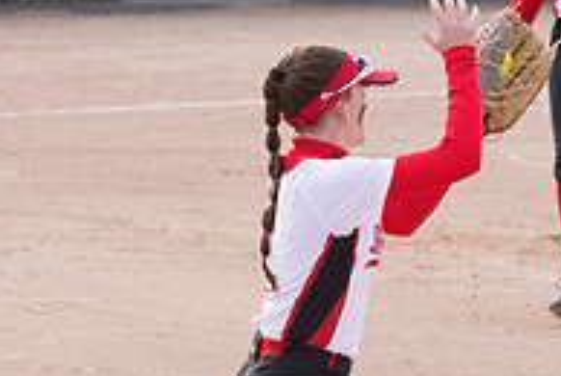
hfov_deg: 4.0
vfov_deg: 2.7
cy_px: 324
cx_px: -208
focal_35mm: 519
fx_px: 8100
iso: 1250
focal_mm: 116
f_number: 5.6
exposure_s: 1/1600
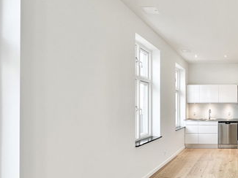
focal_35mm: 31
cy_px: 107
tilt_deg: -0.2
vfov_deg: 45.2
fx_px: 213
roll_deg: -0.4
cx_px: 229
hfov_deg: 49.4
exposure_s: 1/99
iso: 125
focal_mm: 2.22
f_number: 2.2
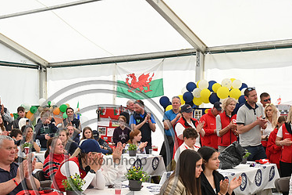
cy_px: 150
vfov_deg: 22.7
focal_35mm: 59
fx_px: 478
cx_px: 91
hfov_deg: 33.6
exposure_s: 1/320
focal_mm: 38
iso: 800
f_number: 8
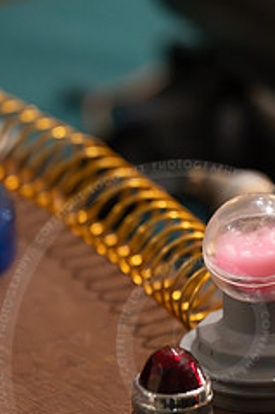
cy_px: 371
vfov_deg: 5.4
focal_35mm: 381
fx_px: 4372
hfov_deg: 3.6
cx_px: 228
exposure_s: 1/250
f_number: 2.8
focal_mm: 135
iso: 4000
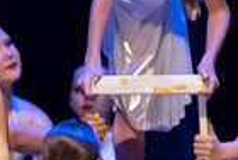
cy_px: 283
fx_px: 5890
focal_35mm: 889
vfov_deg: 1.6
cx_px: -122
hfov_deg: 2.3
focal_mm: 150
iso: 4000
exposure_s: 1/640
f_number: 2.8
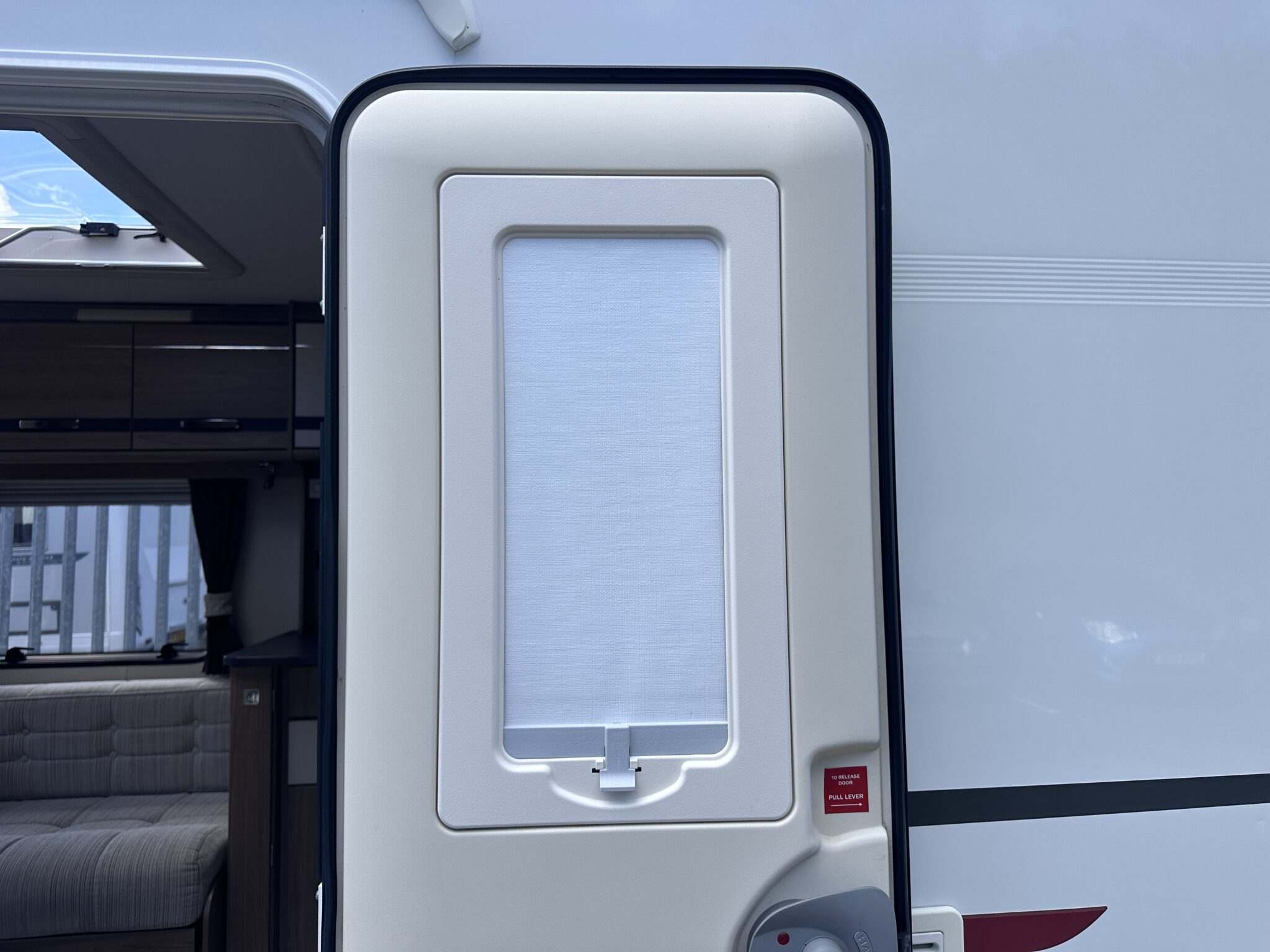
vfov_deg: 56.8
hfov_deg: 71.6
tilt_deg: +3.5
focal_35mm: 24
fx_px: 881
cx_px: 635
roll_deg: +0.4
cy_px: 476
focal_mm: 6.86
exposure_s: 1/2070
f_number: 1.78
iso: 80
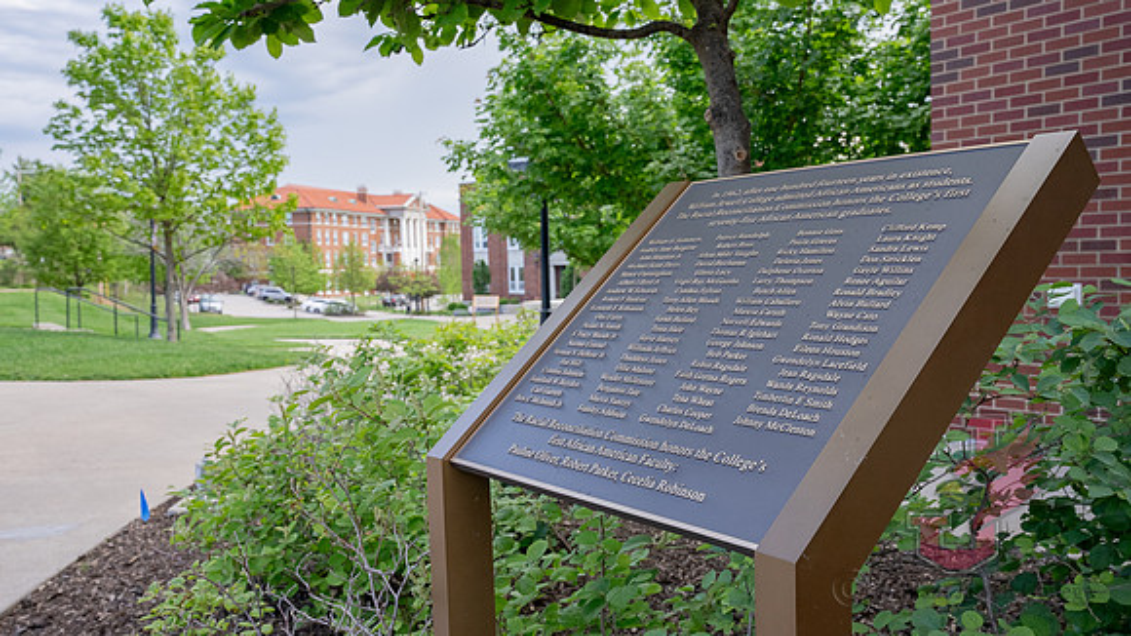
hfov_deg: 57.2
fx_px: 1037
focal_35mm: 35
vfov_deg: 34.1
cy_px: 318
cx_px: 566
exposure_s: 1/250
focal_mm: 33
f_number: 9
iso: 500
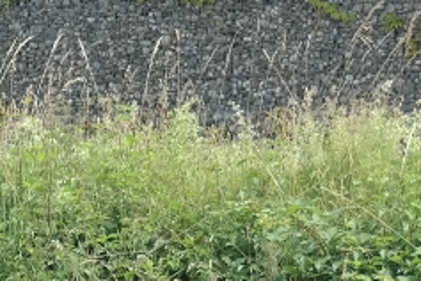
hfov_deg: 5.6
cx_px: -391
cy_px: 525
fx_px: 4186
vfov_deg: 3.8
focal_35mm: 358
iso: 100
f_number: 5.6
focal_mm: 35
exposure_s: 1/200
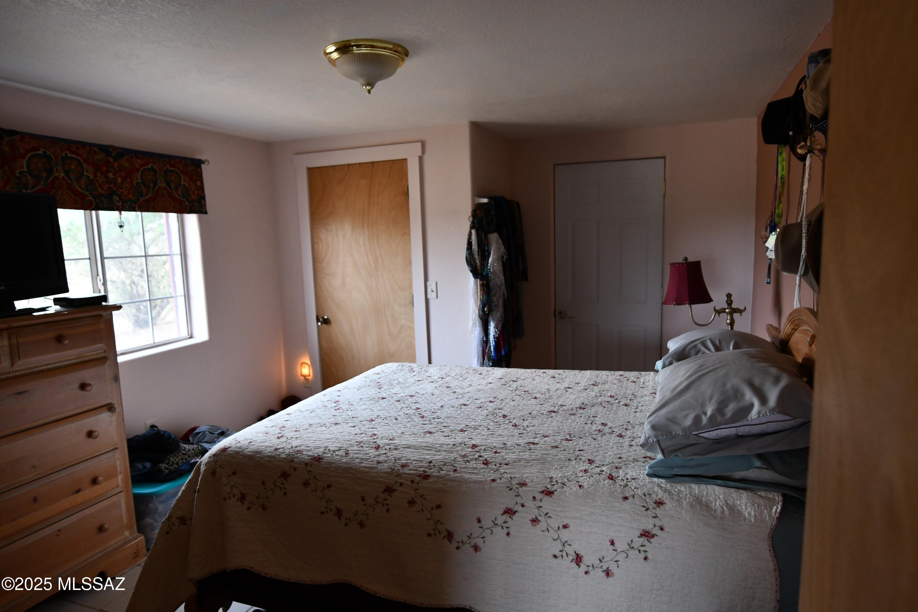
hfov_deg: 81.2
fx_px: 535
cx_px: 459
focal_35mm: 21
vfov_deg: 59.5
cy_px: 306
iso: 800
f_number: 2.8
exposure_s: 1/200
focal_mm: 14
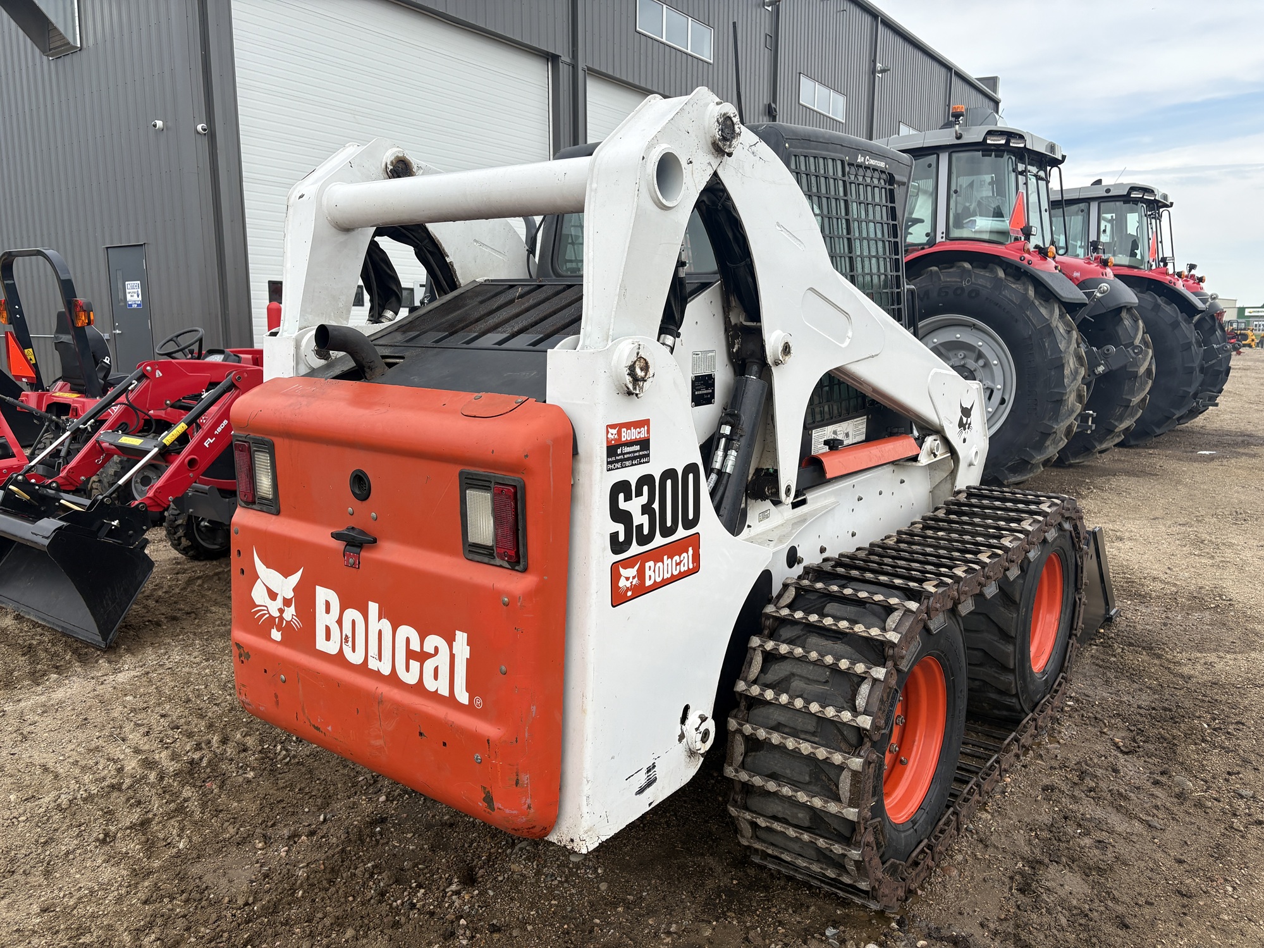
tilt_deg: -8.1
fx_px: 949
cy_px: 474
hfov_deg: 67.3
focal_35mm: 26
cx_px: 632
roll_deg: -0.8
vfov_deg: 53.1
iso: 50
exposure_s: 1/1484
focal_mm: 5.96
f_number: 1.6
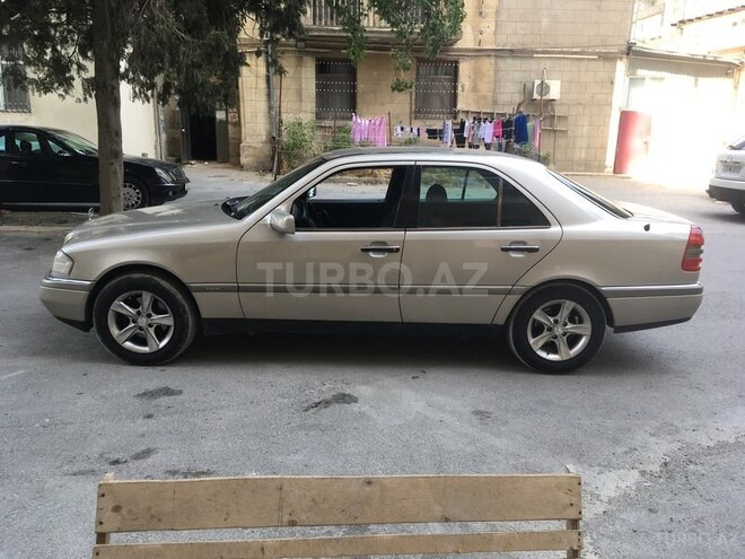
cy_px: 280
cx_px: 372
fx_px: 624
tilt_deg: -14.9
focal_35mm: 29
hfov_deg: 61.7
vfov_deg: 48.2
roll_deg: -0.9
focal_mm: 4.15
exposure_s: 1/100
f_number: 2.2
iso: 32
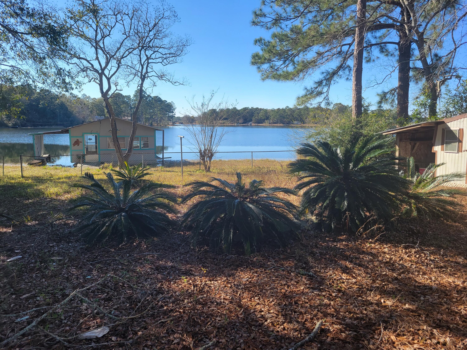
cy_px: 175
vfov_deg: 53.1
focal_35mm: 26
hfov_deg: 67.3
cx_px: 234
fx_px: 351
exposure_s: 1/1108
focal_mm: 5.4
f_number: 1.8
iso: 40
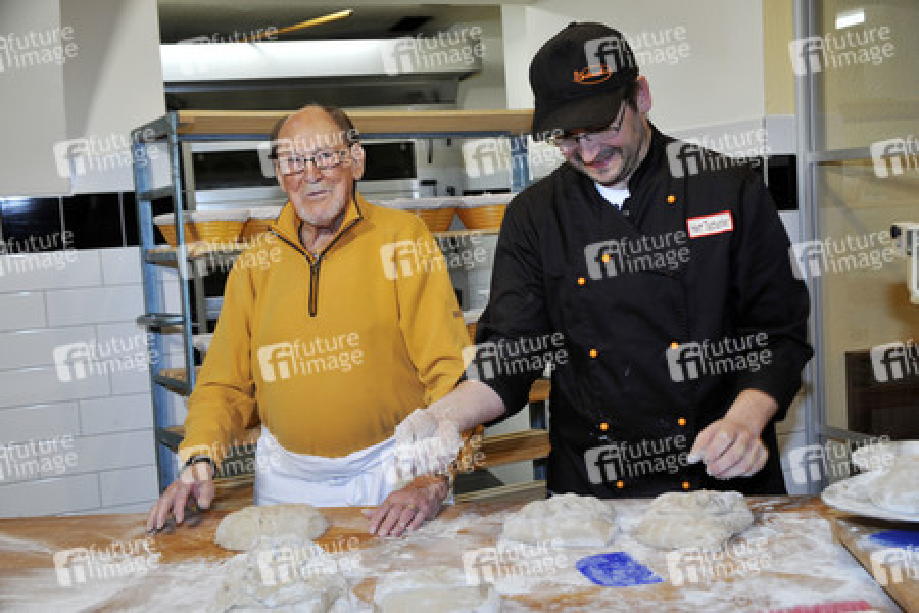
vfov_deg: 28.1
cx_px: 460
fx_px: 1225
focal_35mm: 48
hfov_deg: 41.1
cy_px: 306
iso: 1000
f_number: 7.1
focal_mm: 48
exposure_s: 1/50
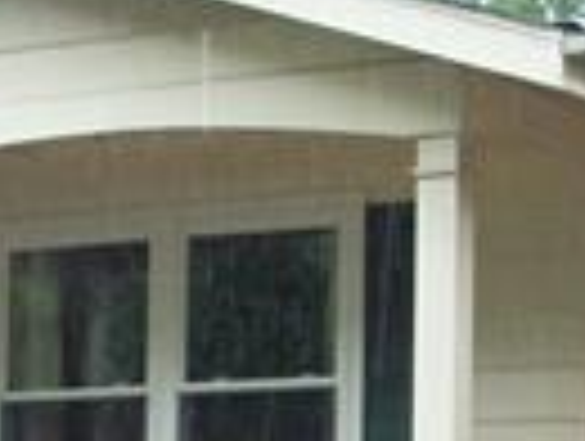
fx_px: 2912
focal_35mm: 172
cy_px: 738
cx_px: 202
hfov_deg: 11.5
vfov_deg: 8.4
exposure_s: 1/100
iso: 80
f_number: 3.1
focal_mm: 6.3
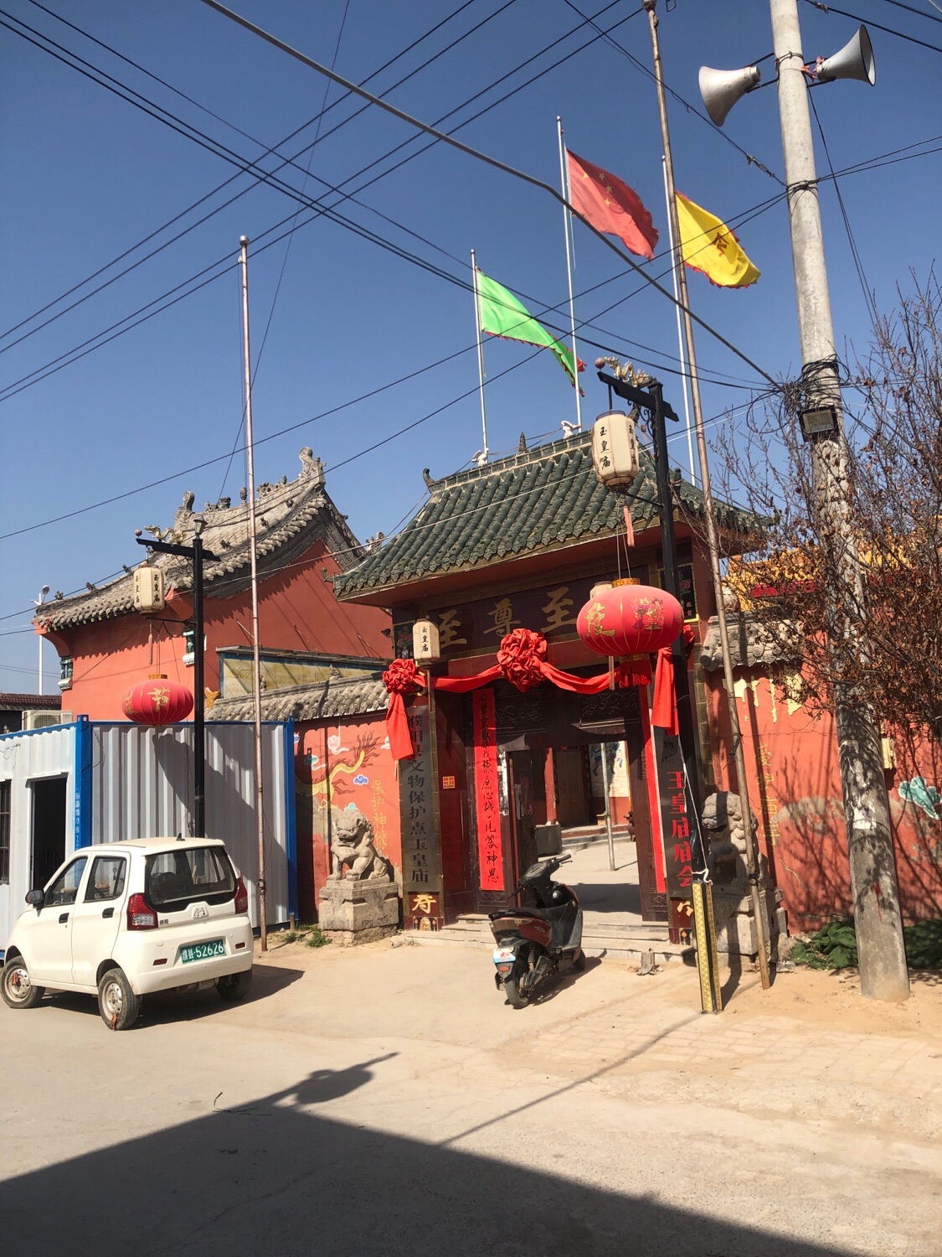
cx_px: 471
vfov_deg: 63.4
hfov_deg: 49.7
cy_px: 628
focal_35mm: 28
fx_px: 1016
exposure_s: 1/2288
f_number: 1.8
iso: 20
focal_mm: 4
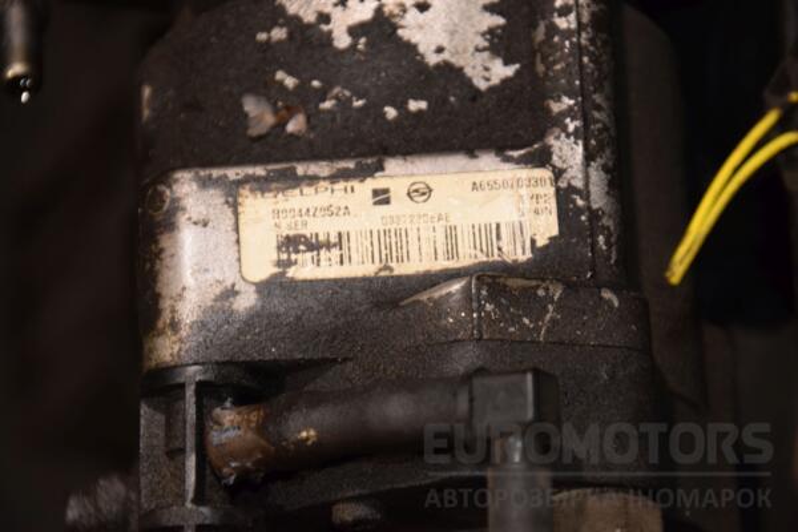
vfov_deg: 8.7
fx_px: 3491
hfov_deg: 13.0
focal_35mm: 158
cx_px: 399
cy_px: 266
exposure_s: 1/60
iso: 800
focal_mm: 105
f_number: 5.6
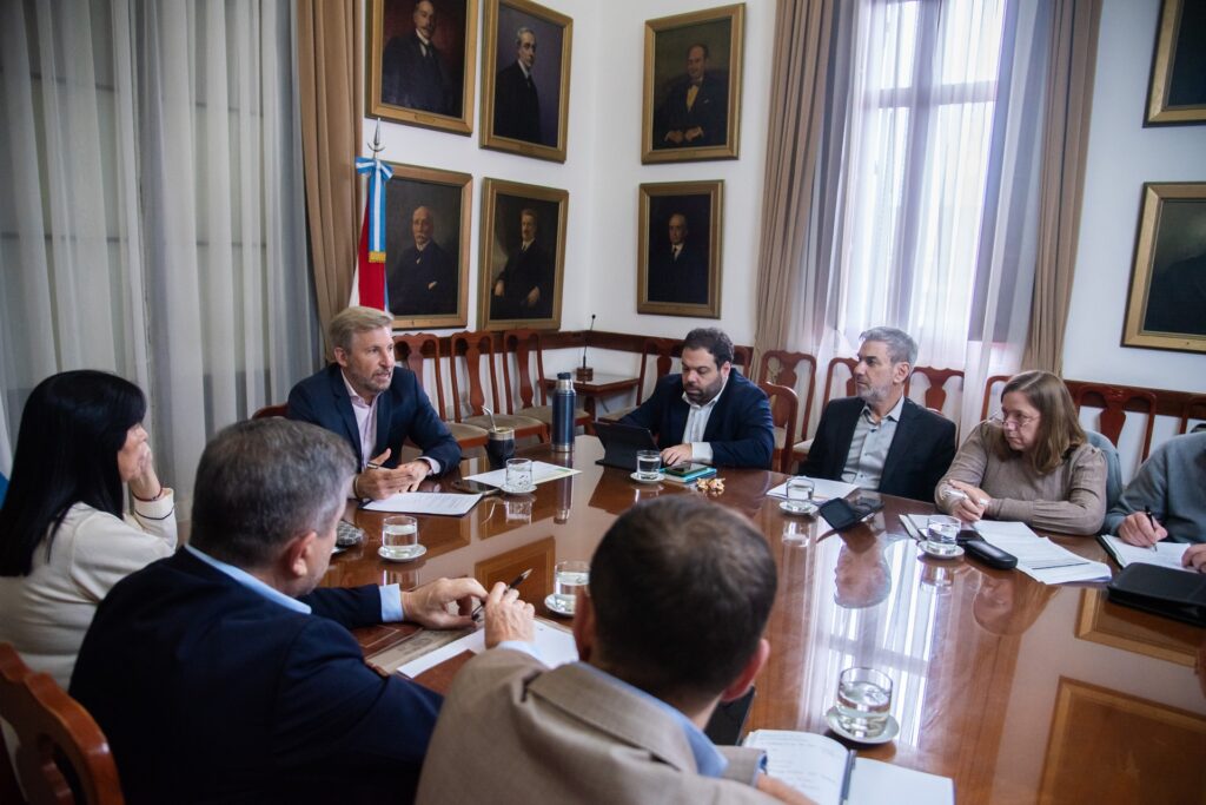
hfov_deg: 73.7
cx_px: 603
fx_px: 804
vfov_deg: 53.1
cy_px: 402
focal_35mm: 24
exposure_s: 1/250
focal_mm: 24
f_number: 4
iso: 1600
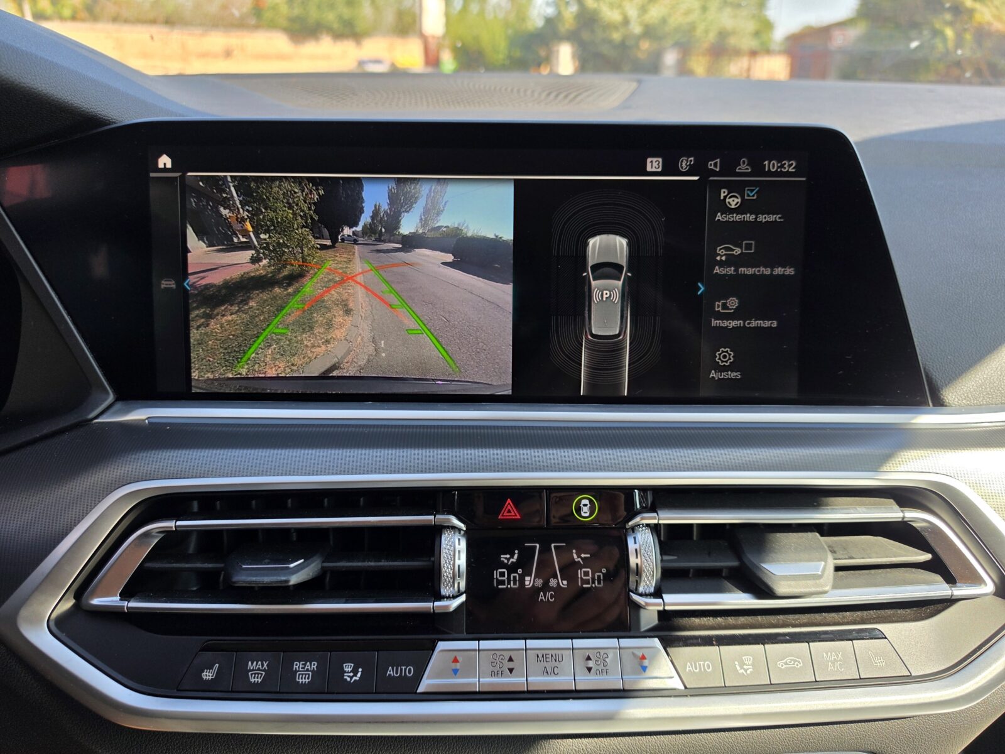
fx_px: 668
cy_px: 377
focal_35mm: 23
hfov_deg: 73.9
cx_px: 502
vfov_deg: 58.9
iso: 12
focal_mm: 6.5
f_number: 1.4
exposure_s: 1/153
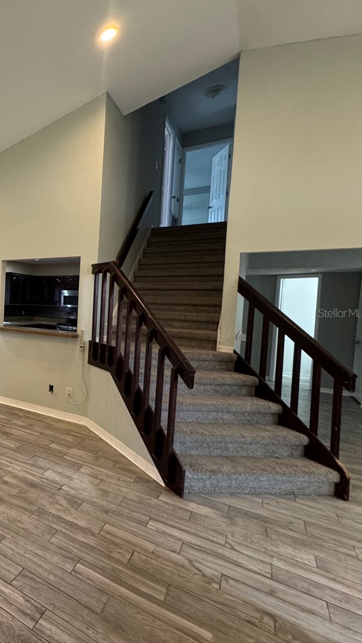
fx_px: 358
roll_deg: -2.9
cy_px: 313
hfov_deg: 39.1
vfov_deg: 83.8
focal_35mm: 21
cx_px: -73
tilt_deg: -2.6
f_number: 2.2
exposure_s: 1/60
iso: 320
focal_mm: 2.22
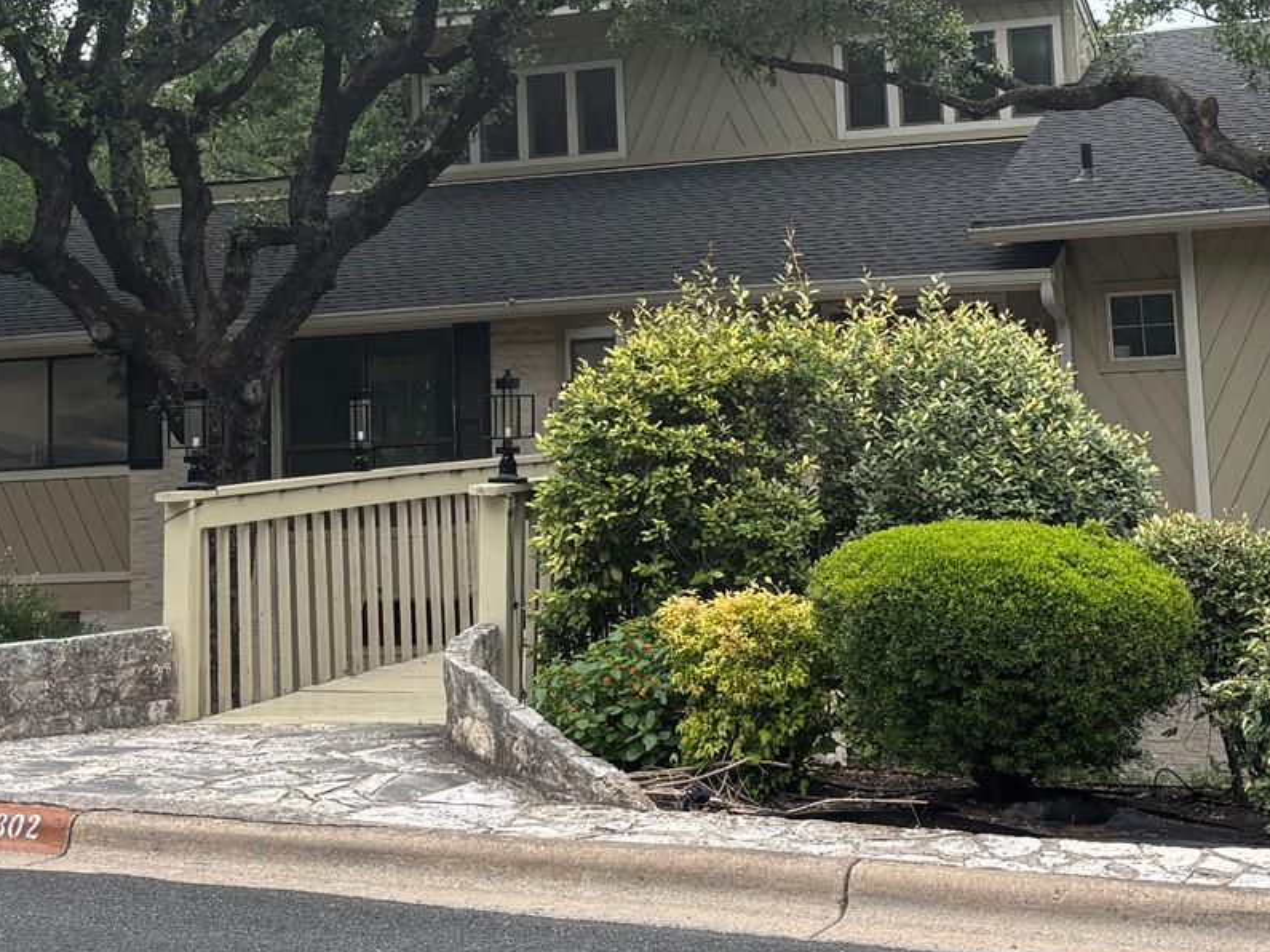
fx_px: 2458
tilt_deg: +7.1
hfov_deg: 29.0
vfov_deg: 21.6
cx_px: 657
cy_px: 150
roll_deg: +1.8
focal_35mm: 67
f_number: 1.6
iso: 50
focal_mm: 5.96
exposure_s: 1/1007
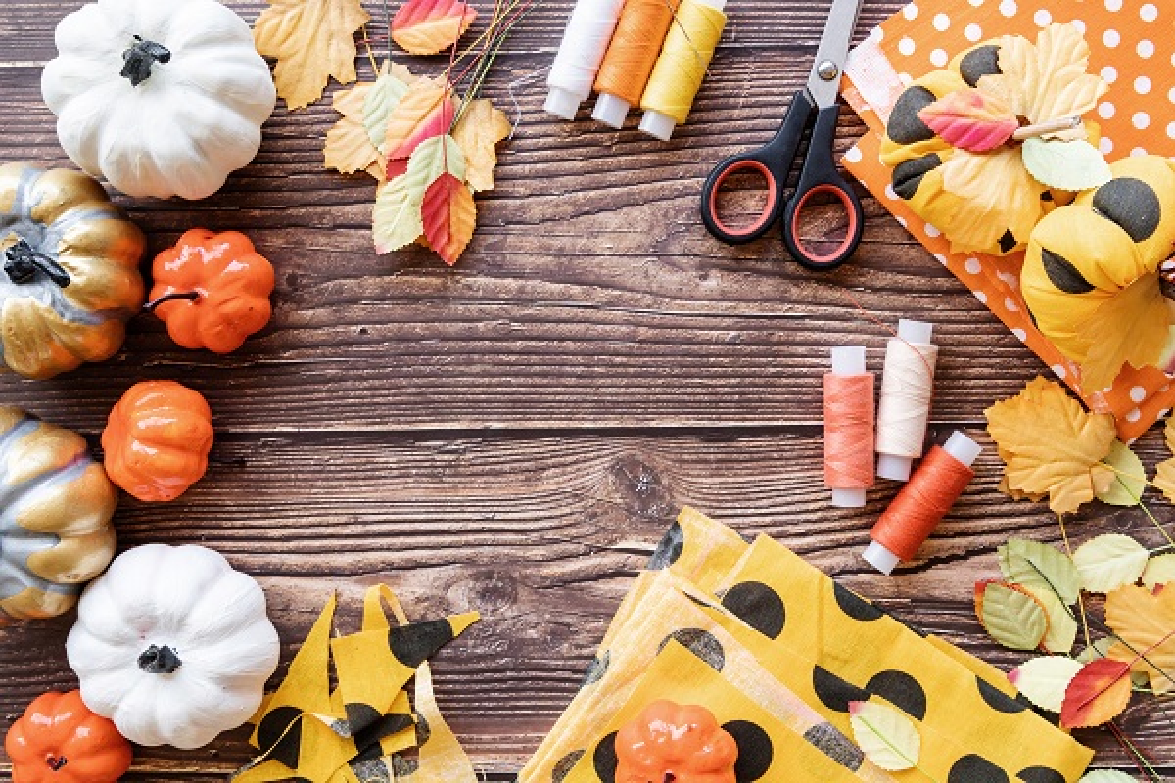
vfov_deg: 31.2
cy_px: 392
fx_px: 1403
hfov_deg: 45.4
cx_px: 588
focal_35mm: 43
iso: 320
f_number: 14
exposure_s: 1/5
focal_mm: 43
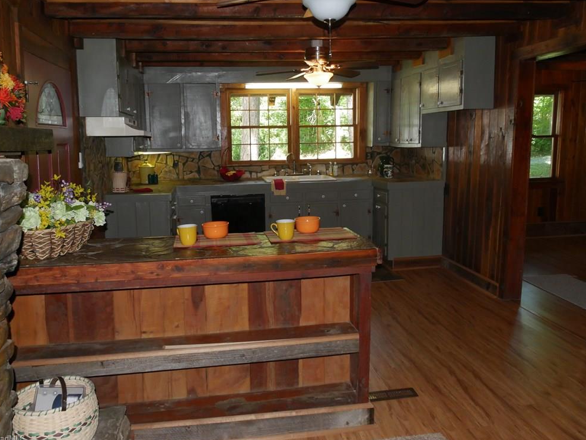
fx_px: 491
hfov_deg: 61.6
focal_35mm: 29
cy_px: 216
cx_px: 286
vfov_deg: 48.3
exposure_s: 1/60
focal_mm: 14
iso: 1600
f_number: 8
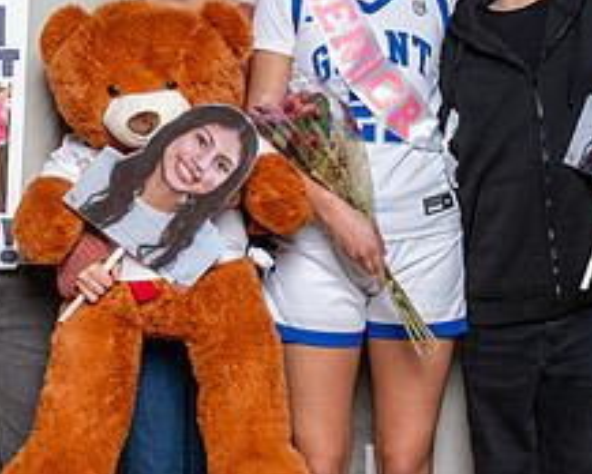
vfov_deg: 16.5
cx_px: 397
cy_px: 168
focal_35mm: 93
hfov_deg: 20.5
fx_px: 1631
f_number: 8
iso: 200
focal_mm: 26
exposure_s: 1/200
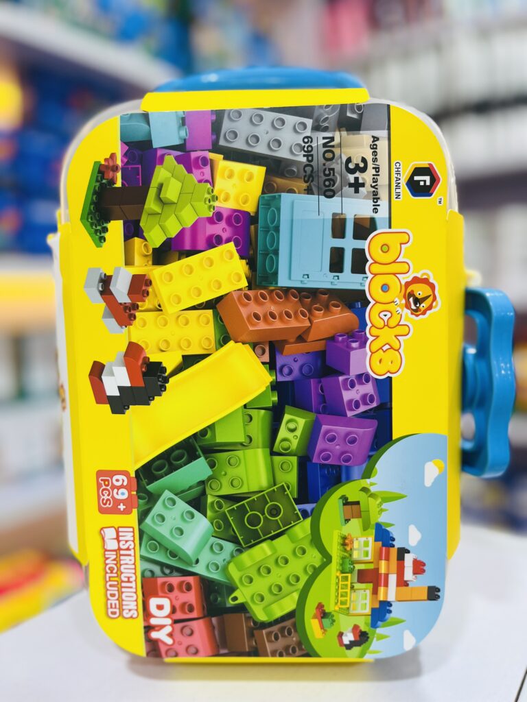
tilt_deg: -6.8
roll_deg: +2.7
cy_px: 351
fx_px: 528
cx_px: 264
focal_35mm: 26
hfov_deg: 53.1
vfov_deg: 67.3
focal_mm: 5.1
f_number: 1.6
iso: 100
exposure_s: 1/50
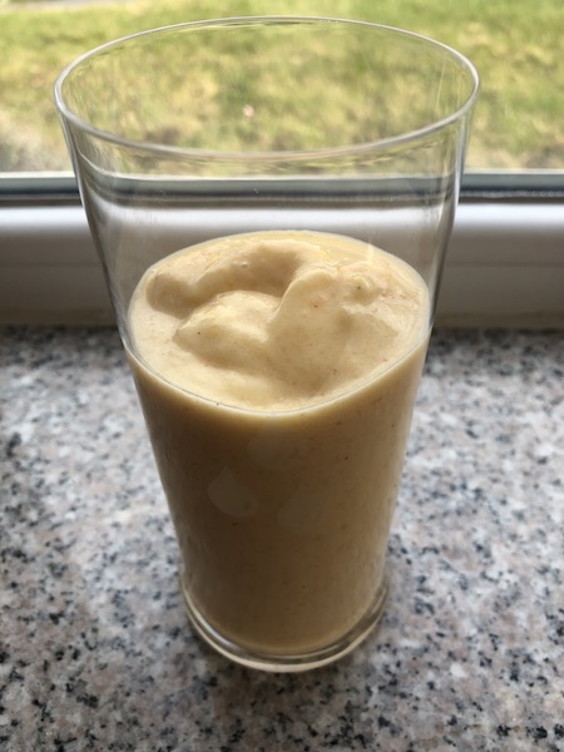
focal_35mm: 28
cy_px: 376
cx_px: 282
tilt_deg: -42.0
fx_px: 608
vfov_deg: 63.4
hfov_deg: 49.7
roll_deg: +1.9
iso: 20
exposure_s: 1/146
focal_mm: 3.99
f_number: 1.8
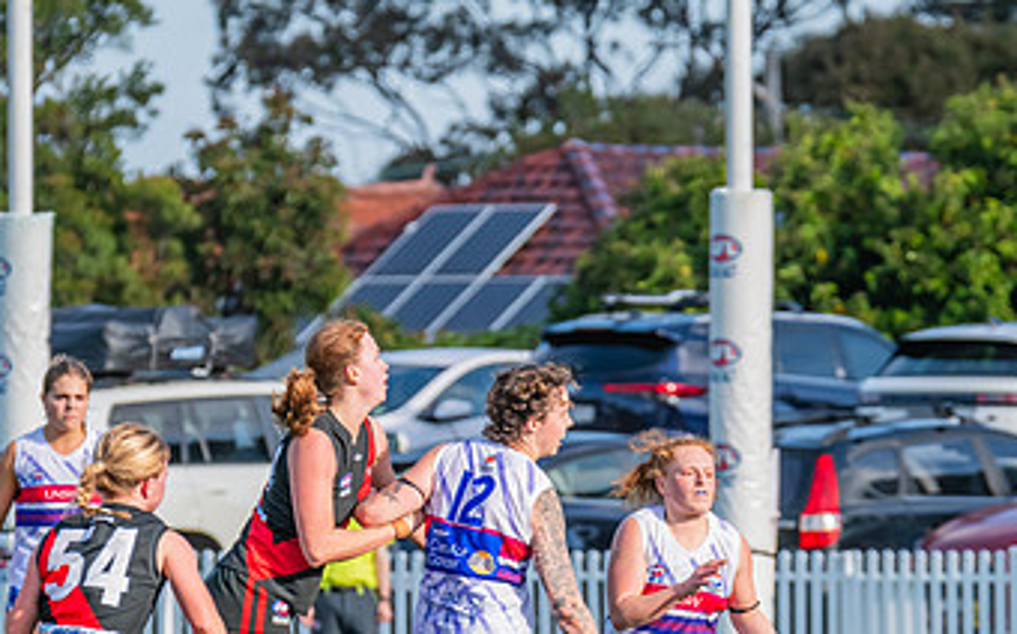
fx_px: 14957
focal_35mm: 540
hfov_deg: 3.9
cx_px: 541
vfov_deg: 2.4
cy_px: 549
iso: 800
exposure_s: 1/1250
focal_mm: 310
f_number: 9
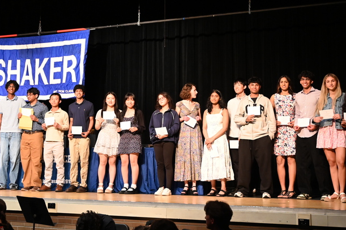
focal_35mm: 62
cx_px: 128
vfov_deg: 21.8
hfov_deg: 32.3
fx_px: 595
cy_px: 80
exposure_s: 1/125
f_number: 4
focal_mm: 37
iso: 3200
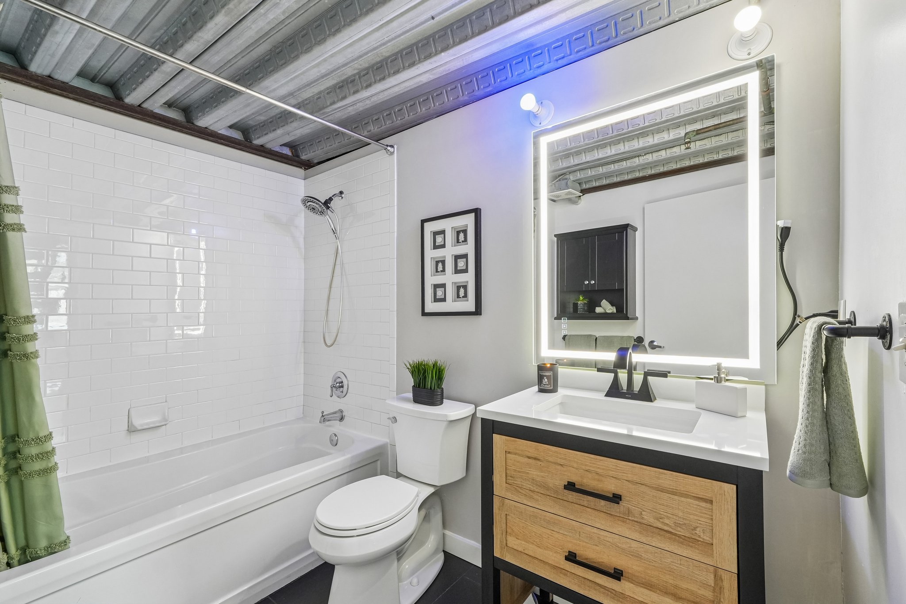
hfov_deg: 100.4
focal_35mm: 15
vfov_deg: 77.3
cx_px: 453
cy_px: 302
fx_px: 377
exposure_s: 1/3.33
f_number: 8
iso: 800
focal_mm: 10
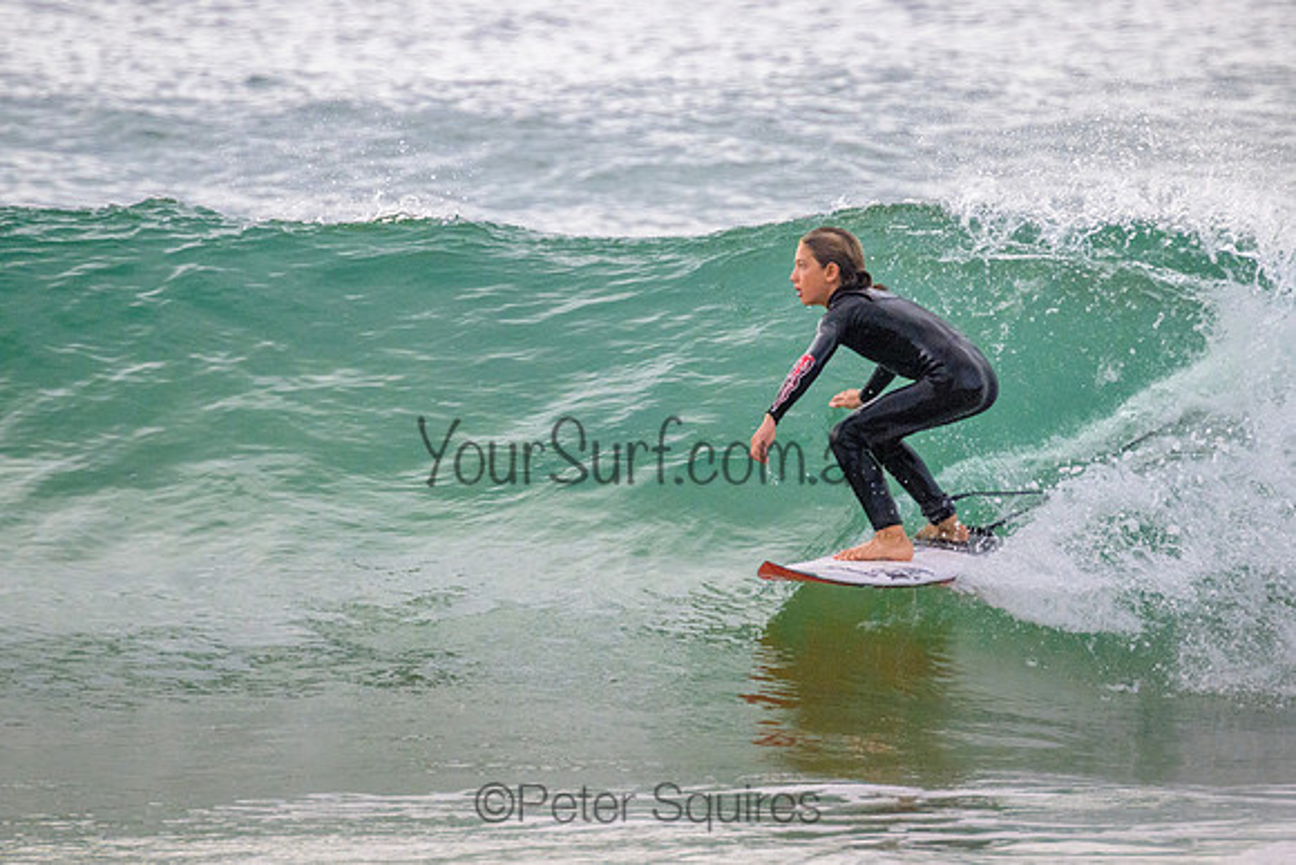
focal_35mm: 965
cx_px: 630
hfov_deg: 2.1
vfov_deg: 1.4
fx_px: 34756
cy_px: 390
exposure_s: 1/2000
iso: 2800
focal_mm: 800
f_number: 11
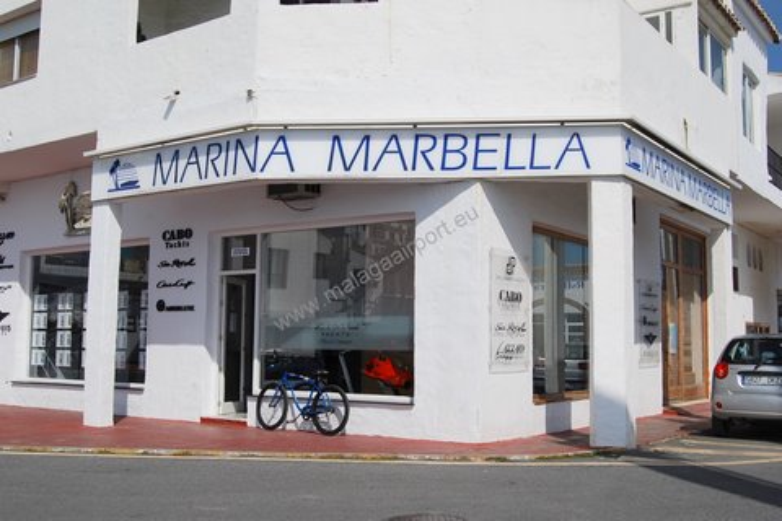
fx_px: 847
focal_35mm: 39
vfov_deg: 34.2
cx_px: 391
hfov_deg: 49.6
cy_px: 260
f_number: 10
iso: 100
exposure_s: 1/400
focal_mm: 26
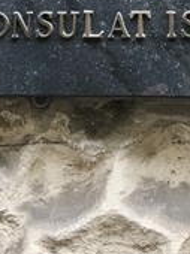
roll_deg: -2.1
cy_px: -137
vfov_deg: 18.3
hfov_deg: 15.6
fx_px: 690
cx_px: 141
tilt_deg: +16.3
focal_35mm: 94
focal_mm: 4.15
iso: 64
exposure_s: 1/33
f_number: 2.2
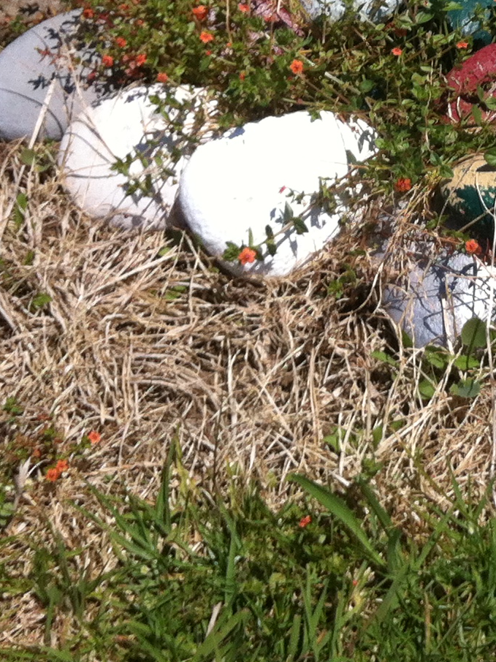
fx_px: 1911
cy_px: 45
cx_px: 746
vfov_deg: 19.2
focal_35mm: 100
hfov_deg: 13.9
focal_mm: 3.85
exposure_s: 1/2011
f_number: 2.8
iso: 80
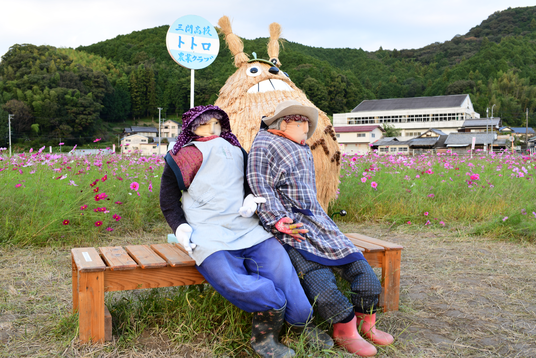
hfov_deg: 54.4
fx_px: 521
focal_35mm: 35
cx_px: 268
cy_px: 179
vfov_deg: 37.9
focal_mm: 35
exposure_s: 1/40
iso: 400
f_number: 9
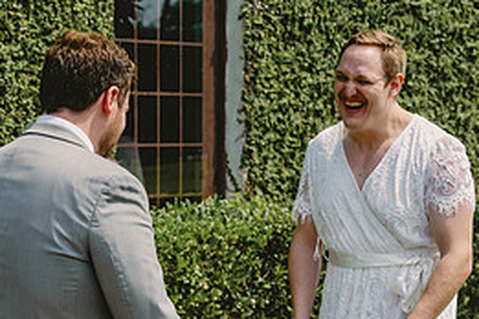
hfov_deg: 14.9
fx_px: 1823
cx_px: 96
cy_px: 311
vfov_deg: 9.9
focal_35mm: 137
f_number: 4
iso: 400
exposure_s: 1/4000
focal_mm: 55
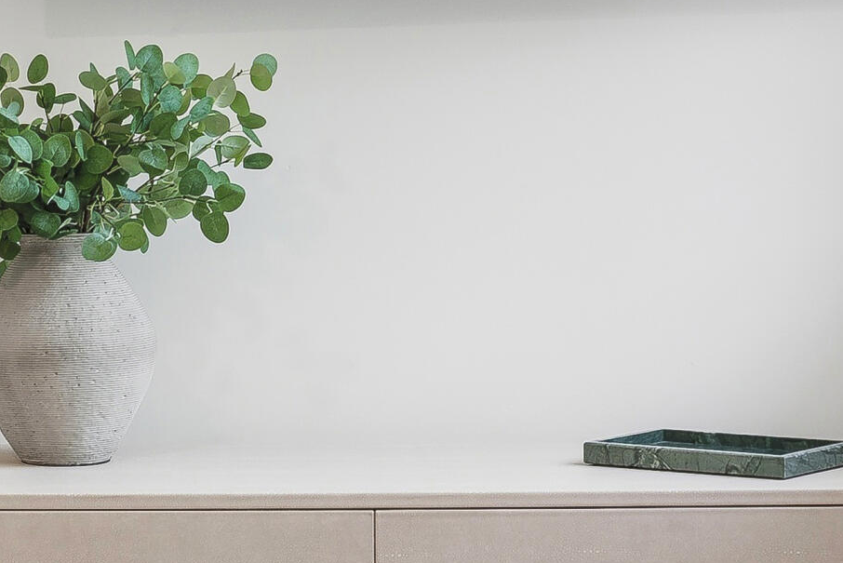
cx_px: 301
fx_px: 3256
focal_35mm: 139
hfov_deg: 14.7
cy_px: 107
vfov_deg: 9.9
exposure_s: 1/60
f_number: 2.8
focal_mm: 42
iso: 250
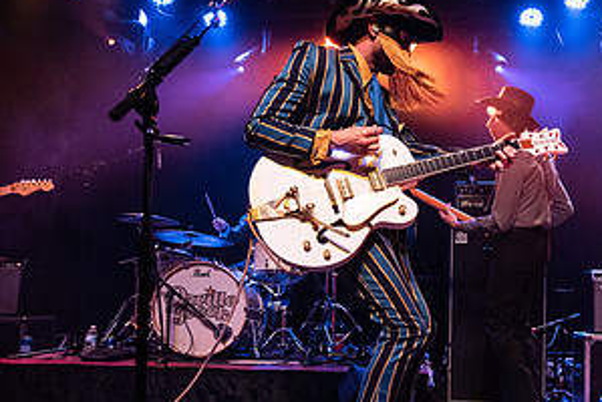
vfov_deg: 38.3
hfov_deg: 54.8
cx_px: 394
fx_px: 569
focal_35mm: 34
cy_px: 280
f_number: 3.2
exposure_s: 1/250
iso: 3200
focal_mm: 17
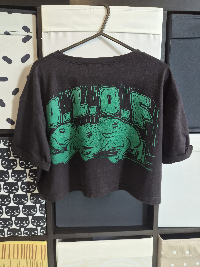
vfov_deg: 73.9
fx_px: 177
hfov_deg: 58.9
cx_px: 100
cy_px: 134
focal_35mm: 23
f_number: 1.8
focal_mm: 5.4
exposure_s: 1/100
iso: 250
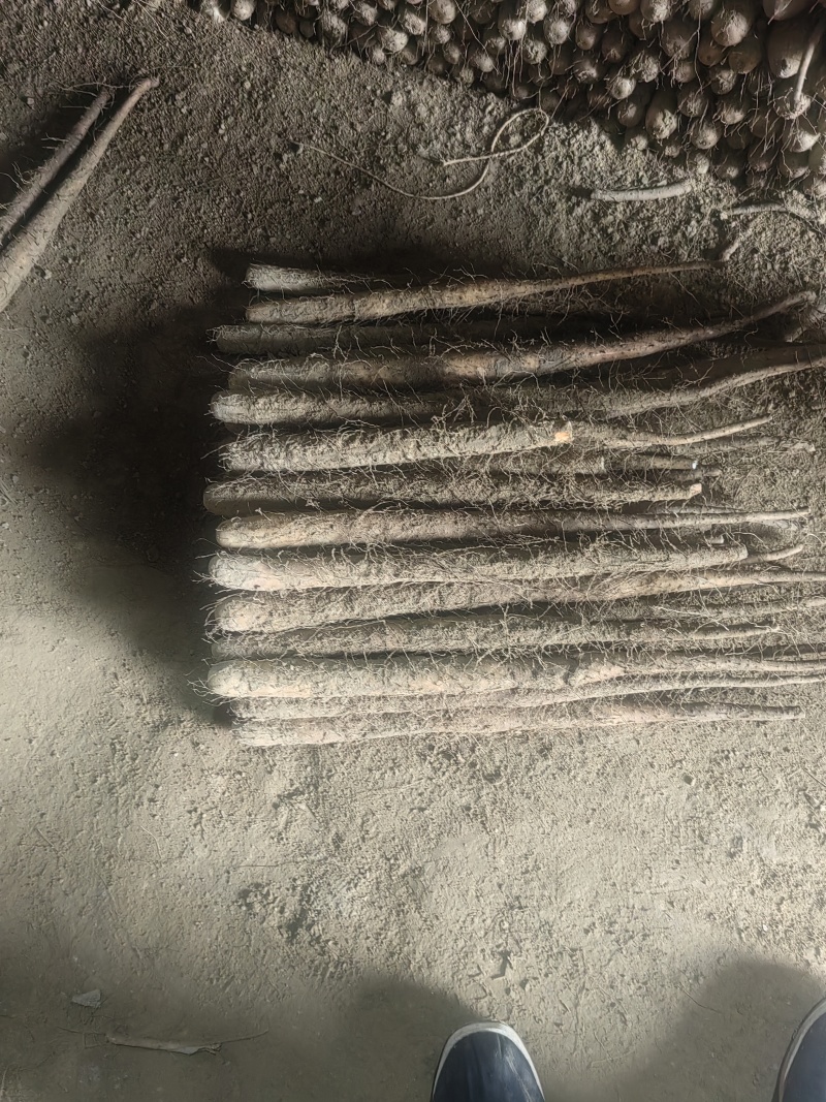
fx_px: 859
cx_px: 413
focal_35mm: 27
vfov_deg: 65.3
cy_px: 551
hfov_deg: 51.3
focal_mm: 5.52
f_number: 1.9
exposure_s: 1/33.3
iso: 250
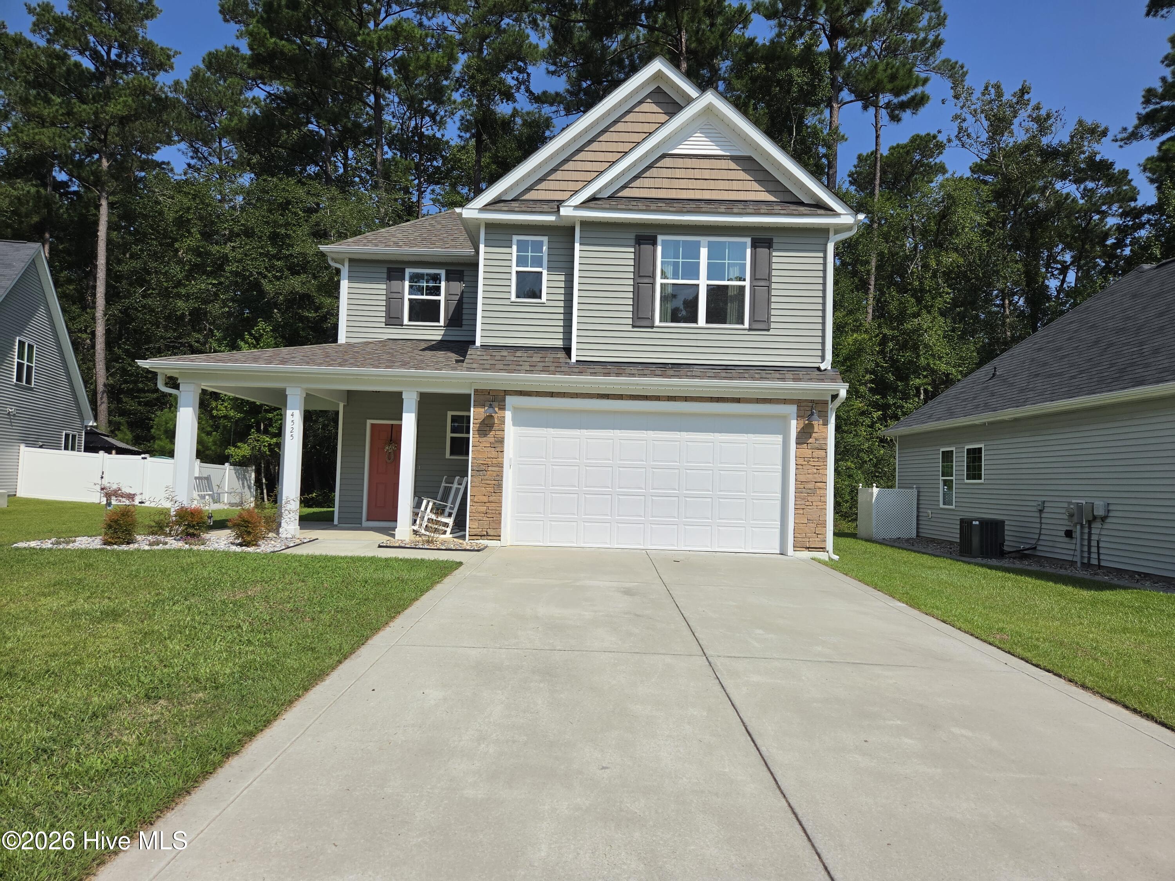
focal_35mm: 23
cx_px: 588
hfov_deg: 73.9
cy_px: 440
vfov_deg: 58.9
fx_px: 781
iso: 80
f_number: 1.8
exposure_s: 1/7324
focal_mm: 5.4
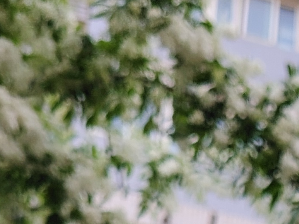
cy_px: 595
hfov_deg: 13.7
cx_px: 422
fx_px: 1184
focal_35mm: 137
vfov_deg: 9.3
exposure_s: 1/900
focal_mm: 5.25
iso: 309
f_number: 1.75
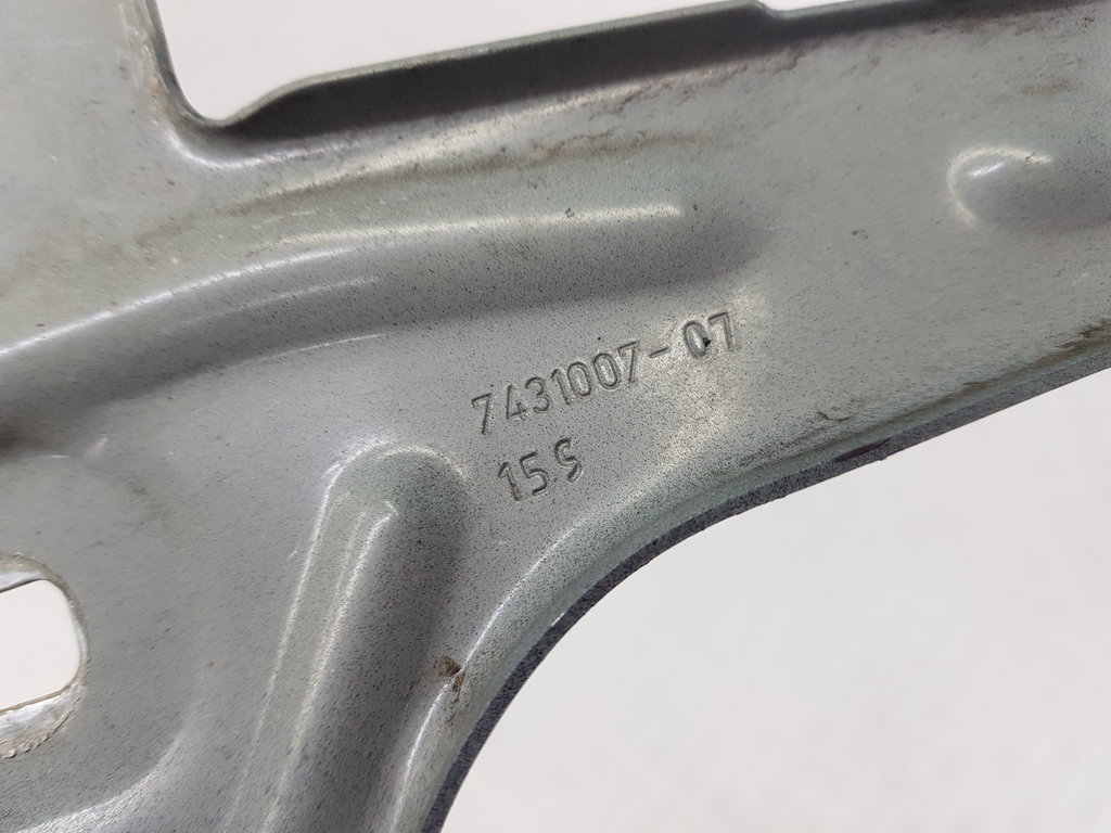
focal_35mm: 26
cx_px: 556
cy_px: 416
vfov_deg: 53.1
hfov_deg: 67.3
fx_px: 834
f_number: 1.7
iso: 64
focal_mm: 4.2
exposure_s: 1/100
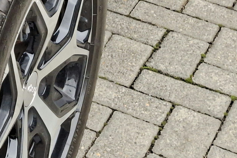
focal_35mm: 156
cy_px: -217
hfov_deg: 11.6
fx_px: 1027
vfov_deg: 8.1
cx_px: -264
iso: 50
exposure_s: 1/200
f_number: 1.8
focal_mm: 5.54
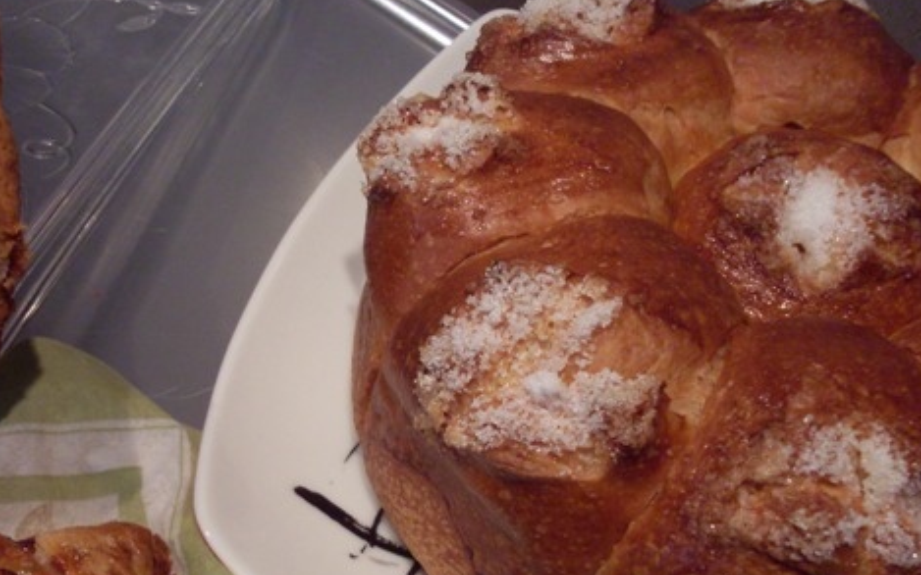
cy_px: 414
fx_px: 1380
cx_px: 359
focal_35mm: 55
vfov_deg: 23.4
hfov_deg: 36.7
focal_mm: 6.3
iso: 200
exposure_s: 1/45
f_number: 2.8
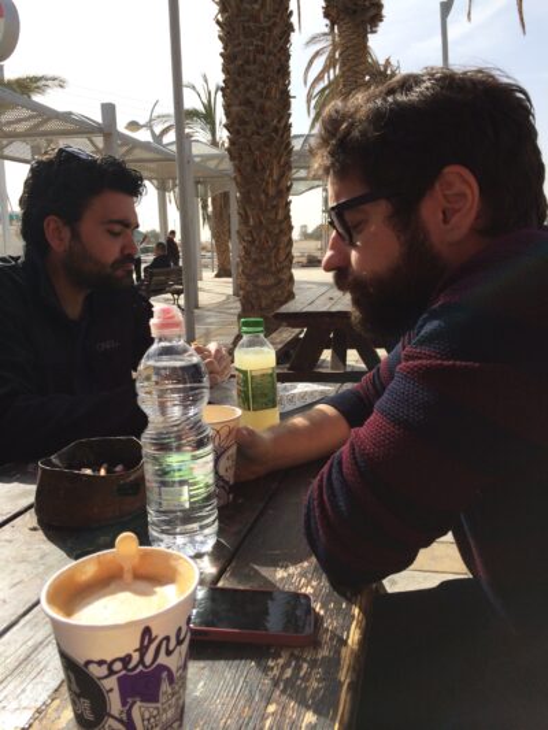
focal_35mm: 30
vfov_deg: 60.0
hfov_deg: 46.8
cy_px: 365
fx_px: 633
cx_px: 274
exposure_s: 1/2160
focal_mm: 4.12
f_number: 2.2
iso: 40
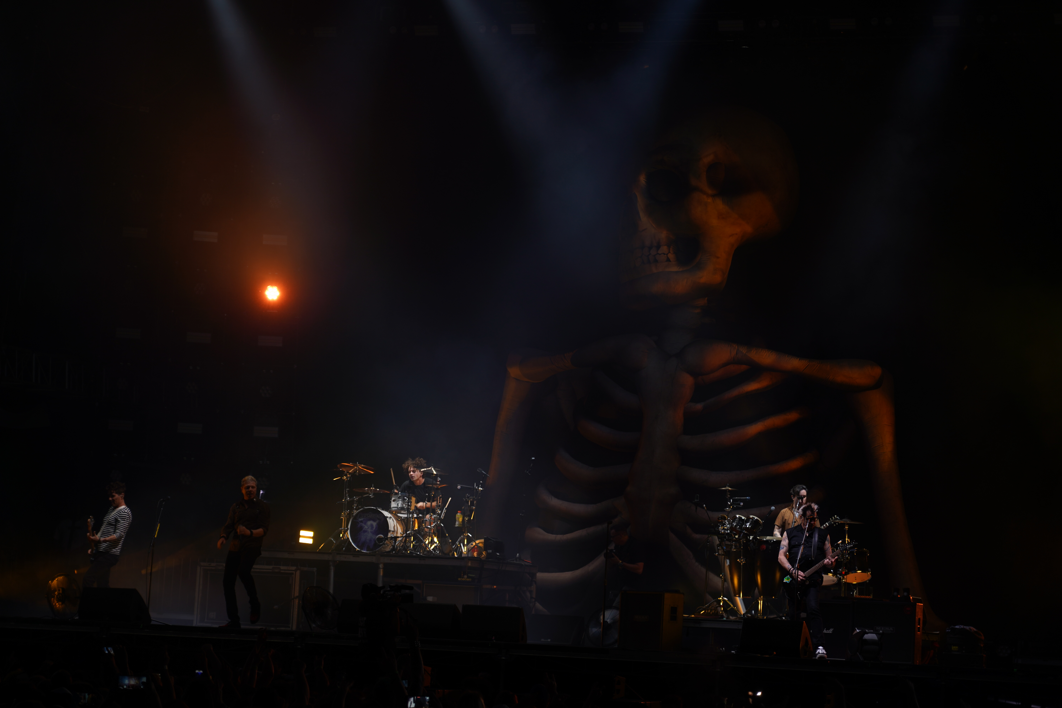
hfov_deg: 19.5
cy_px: 354
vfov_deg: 13.0
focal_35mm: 105
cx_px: 531
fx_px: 3097
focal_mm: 105
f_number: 4
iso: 160
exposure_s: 1/125
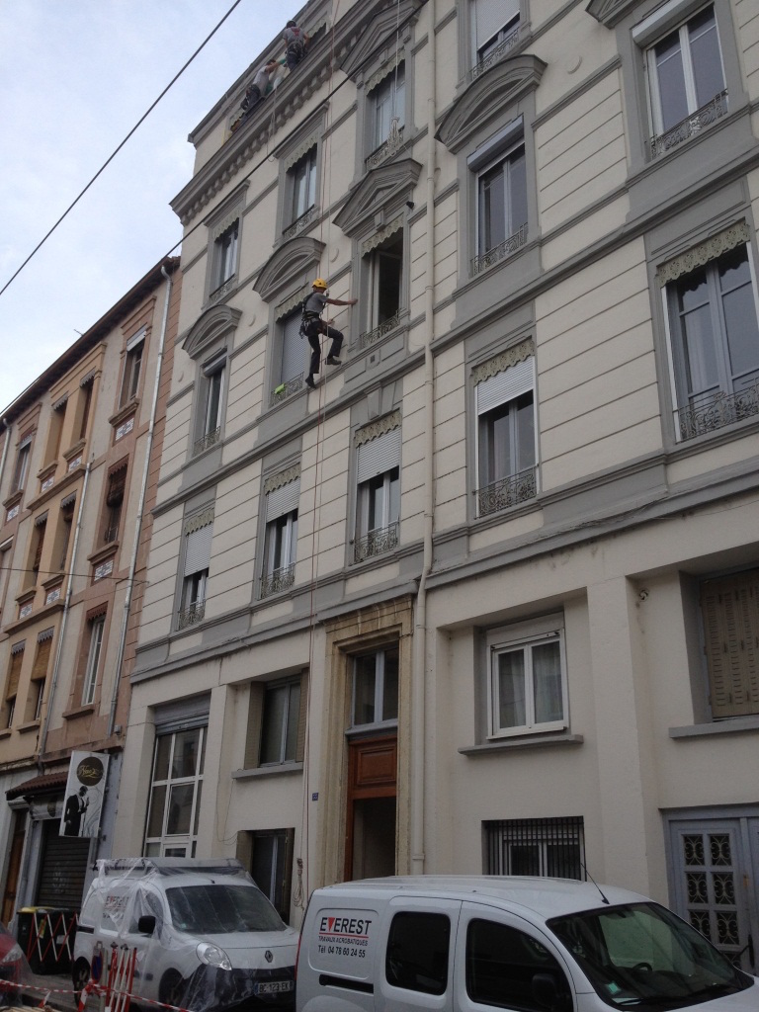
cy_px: 506
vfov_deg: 52.6
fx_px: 1023
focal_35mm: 35
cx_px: 380
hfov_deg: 40.7
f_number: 2.4
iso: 64
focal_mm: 4.28
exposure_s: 1/968
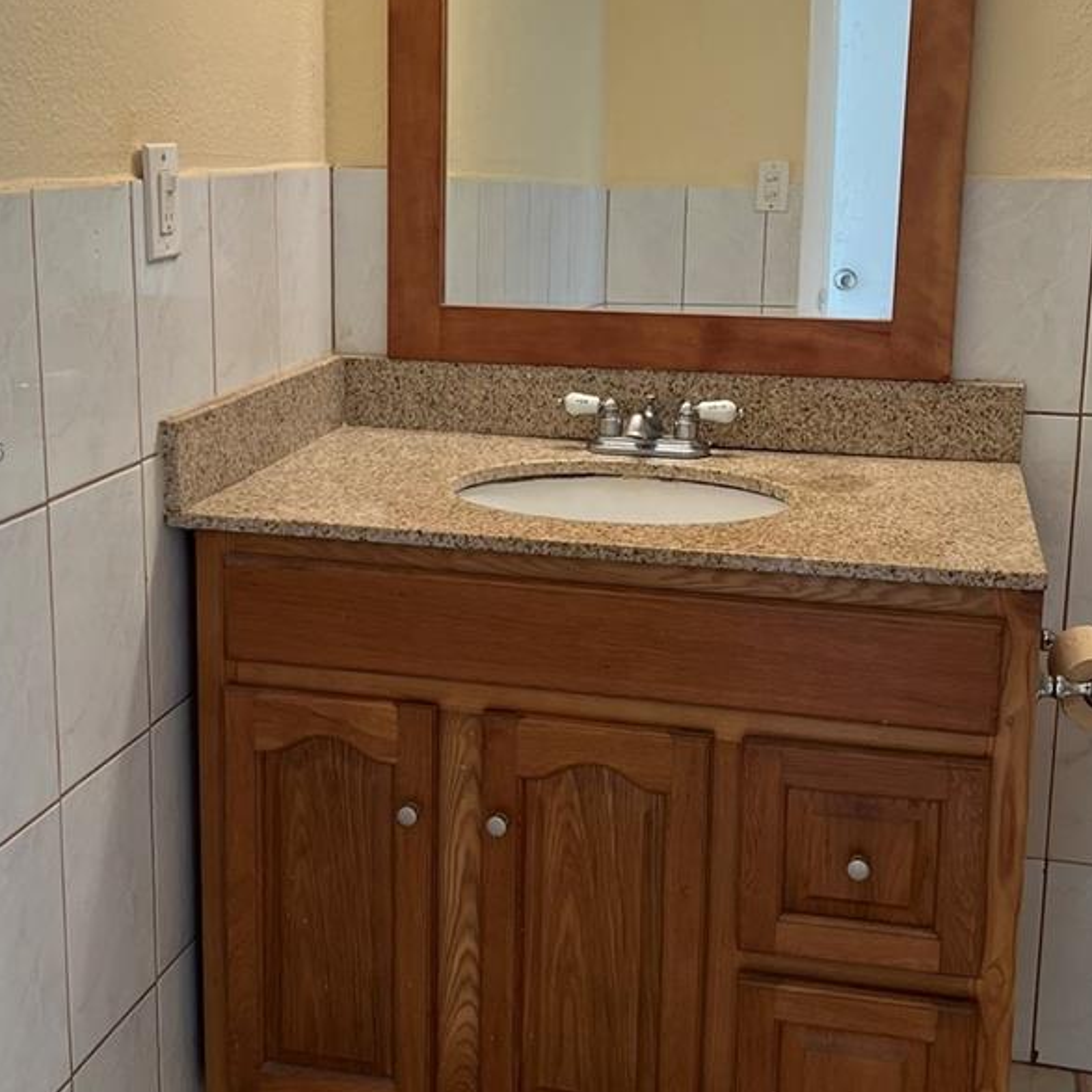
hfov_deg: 36.0
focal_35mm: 47
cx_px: 495
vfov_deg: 36.0
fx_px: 1677
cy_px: 452
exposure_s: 1/120
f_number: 1.5
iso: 80
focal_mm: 5.7
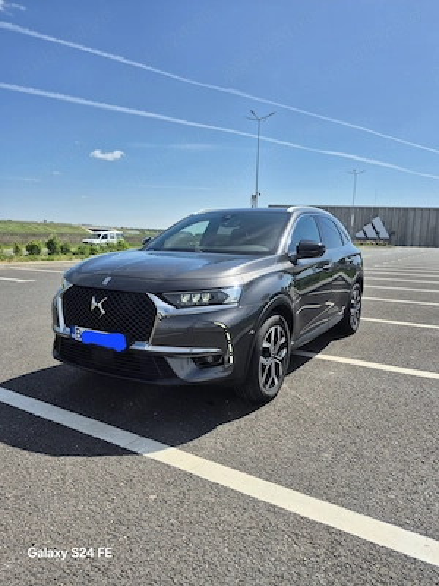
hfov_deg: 58.9
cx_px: 220
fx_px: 389
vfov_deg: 73.9
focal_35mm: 23
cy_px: 293
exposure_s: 1/2500
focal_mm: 5.4
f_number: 1.8
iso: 25
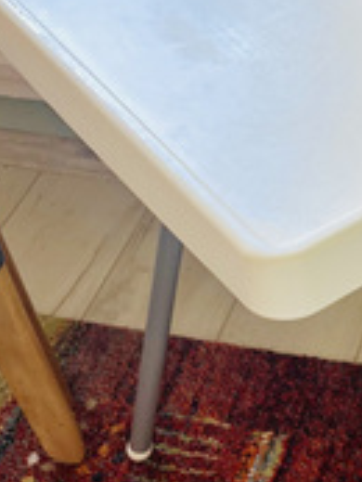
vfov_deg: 26.0
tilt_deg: -46.9
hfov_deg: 18.4
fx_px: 1044
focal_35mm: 75
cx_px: 464
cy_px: 256
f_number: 1.5
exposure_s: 1/121
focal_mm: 5.7
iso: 100
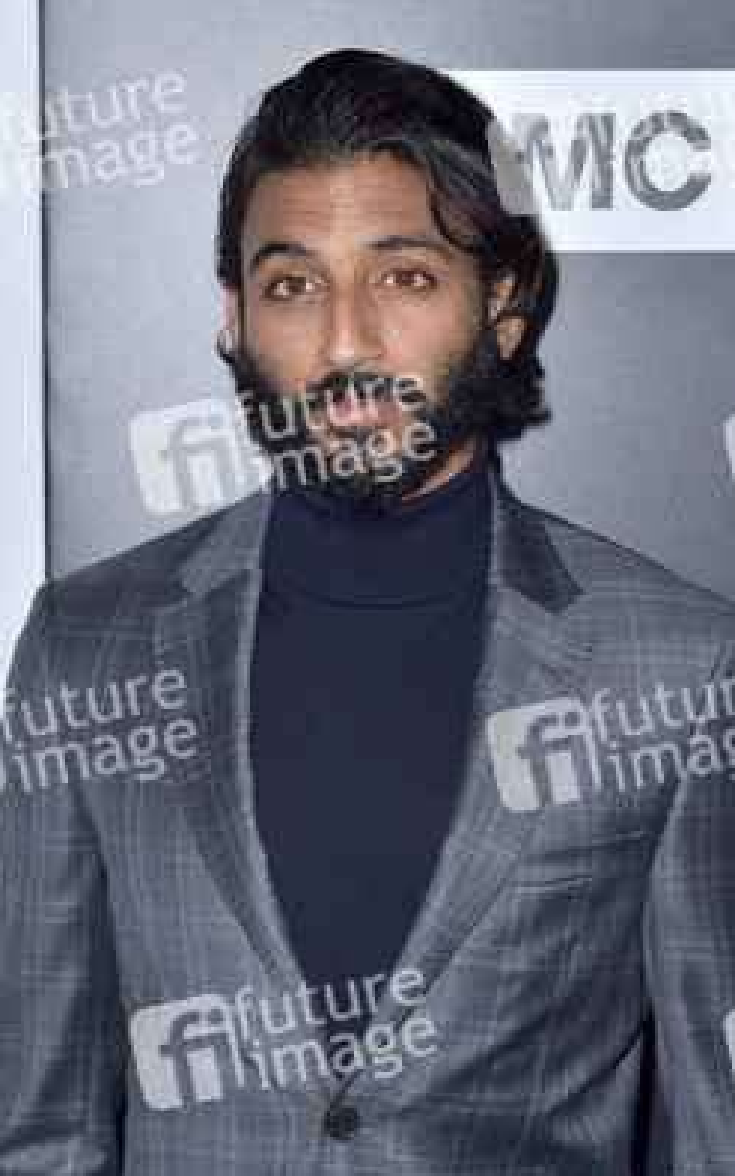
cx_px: 370
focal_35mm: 64
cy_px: 592
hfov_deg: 20.3
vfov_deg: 32.0
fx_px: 2050
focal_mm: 62
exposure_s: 1/250
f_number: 5.6
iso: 500
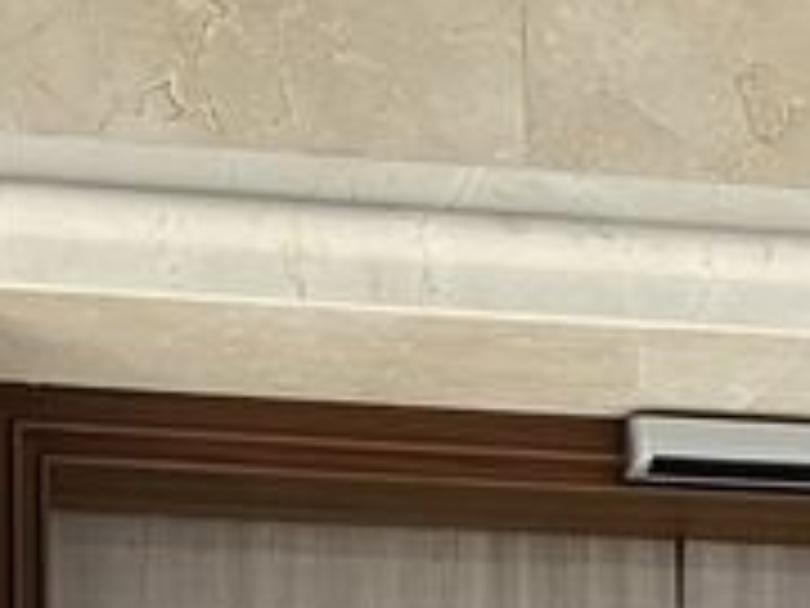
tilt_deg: +5.6
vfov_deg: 12.2
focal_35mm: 110
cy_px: 1126
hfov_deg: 17.9
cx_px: 333
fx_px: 2574
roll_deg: -0.4
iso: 320
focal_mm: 5.1
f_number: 1.6
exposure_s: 1/50
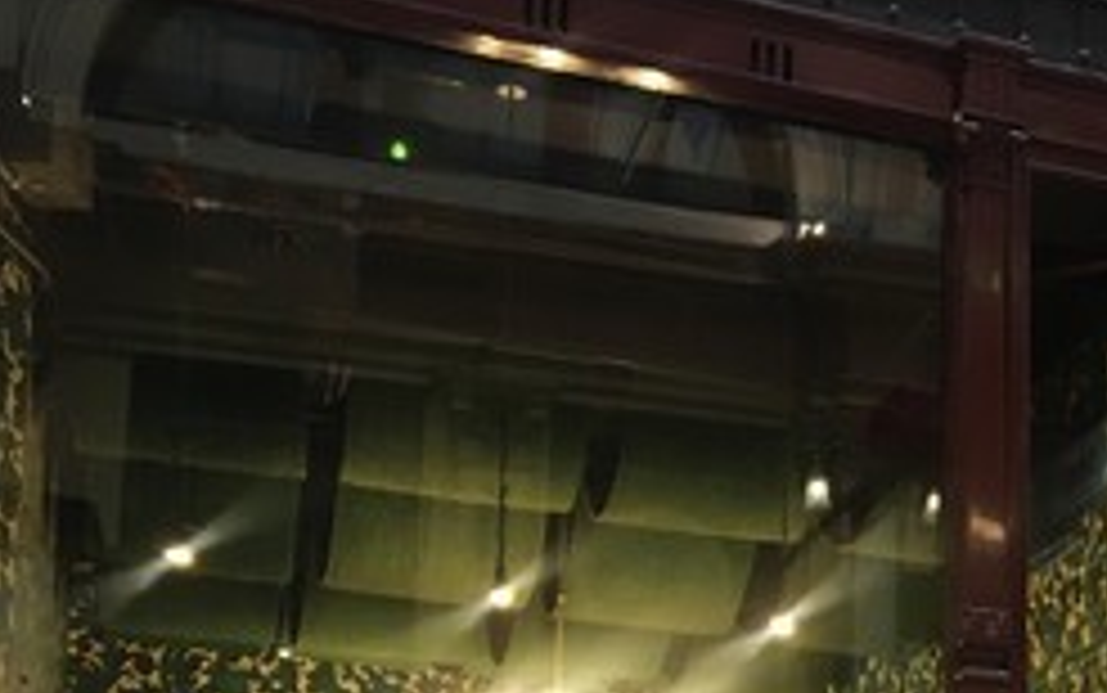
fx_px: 2264
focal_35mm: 75
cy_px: 918
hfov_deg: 25.2
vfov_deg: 16.4
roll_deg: -0.4
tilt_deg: +6.3
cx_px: 1269
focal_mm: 4.15
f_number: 2.2
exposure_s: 1/33
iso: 100
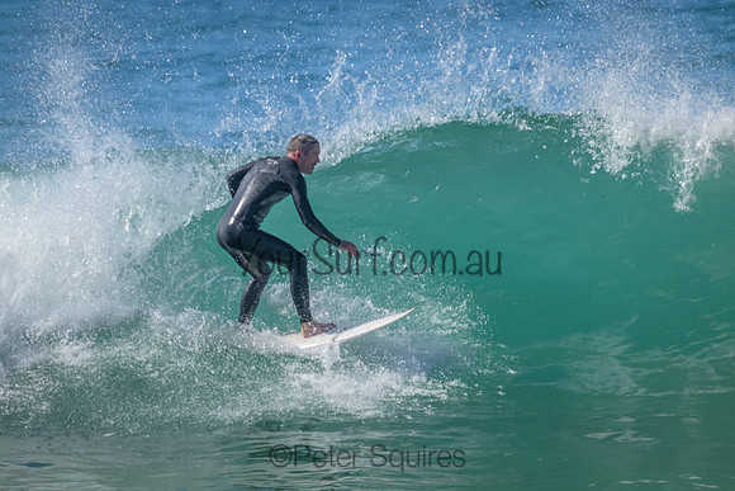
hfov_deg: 2.6
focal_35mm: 800
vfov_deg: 1.7
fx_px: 16336
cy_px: 246
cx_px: 368
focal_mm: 800
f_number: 11
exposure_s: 1/1600
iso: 2000
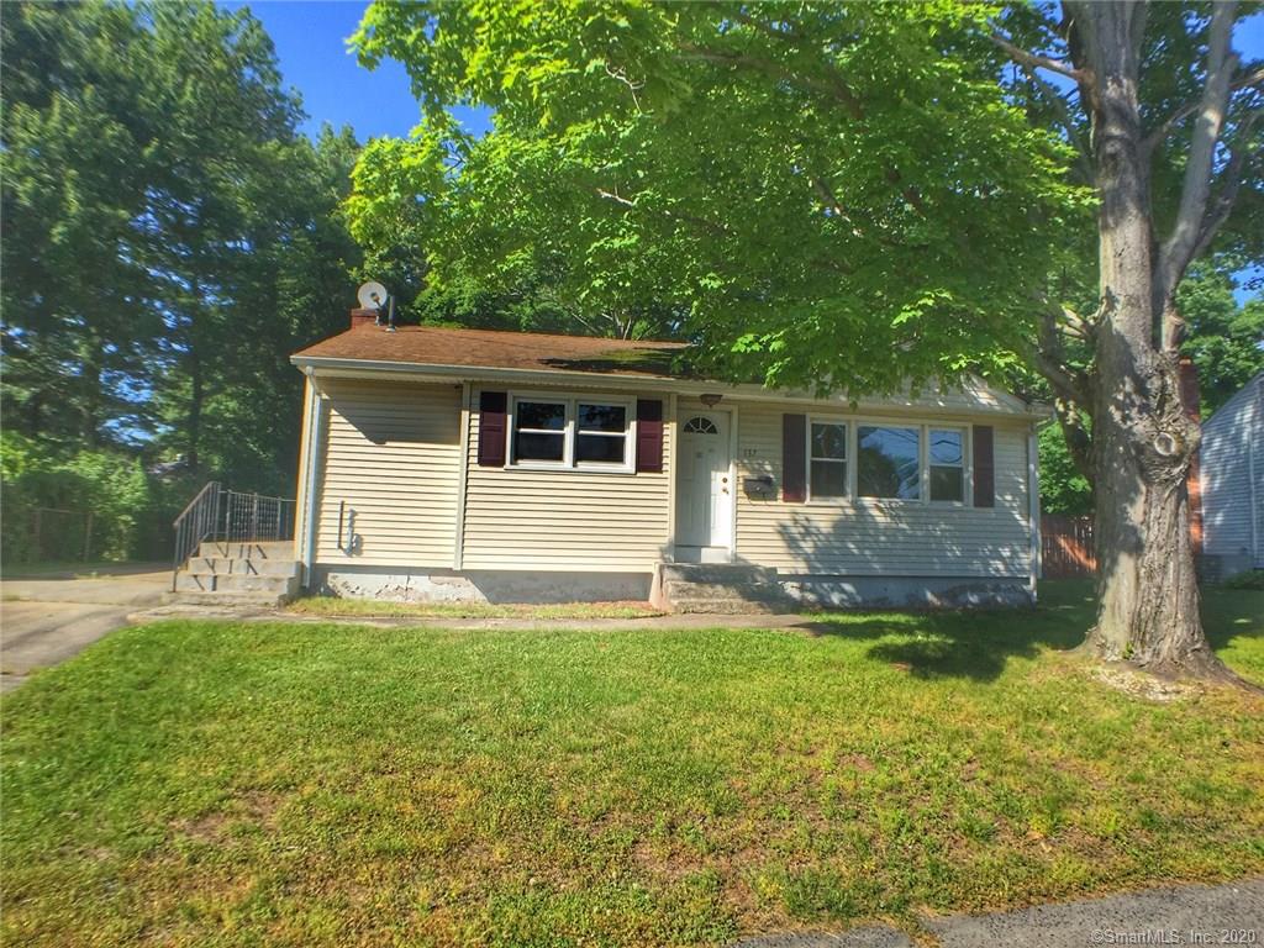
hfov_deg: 61.7
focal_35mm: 29
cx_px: 632
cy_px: 474
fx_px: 1059
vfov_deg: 48.2
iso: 32
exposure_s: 1/1464
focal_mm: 4.15
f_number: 2.2
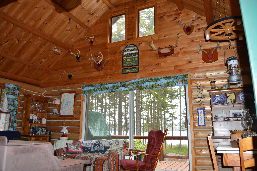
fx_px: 193
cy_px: 86
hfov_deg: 67.4
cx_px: 128
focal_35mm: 27
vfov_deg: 47.8
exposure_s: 1/100
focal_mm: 18
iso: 400
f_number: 4
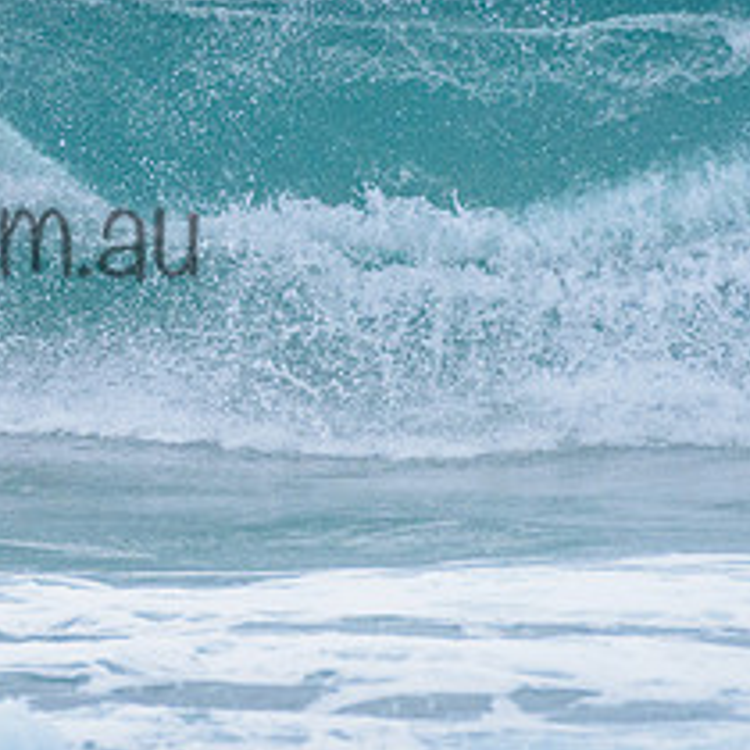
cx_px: -158
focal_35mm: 1436
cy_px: 132
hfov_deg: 1.2
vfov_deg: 1.2
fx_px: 35200
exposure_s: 1/2000
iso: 1800
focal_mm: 500
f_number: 5.6
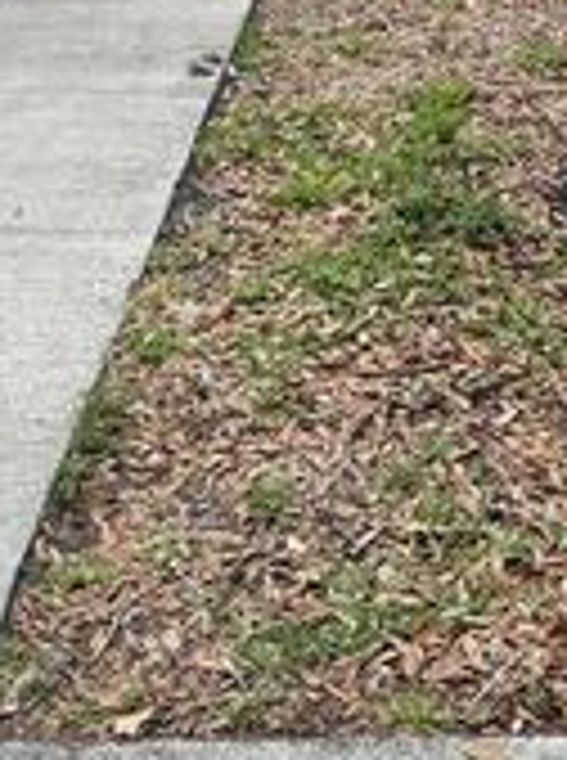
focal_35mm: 95
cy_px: -362
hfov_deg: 15.3
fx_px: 2083
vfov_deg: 18.5
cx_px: 531
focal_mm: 6.86
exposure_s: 1/1767
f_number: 1.78
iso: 80
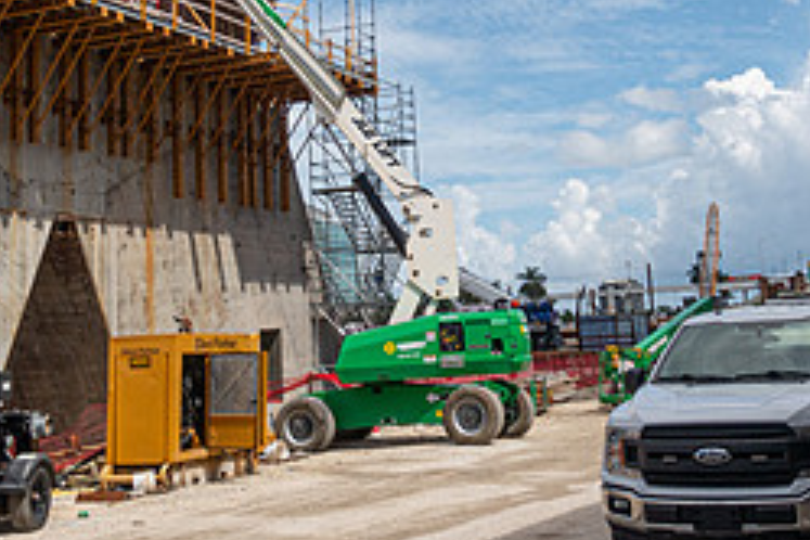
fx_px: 1260
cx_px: 455
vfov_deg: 23.8
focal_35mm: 56
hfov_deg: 35.6
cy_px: 99
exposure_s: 1/125
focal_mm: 8.8
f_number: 4.5
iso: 125
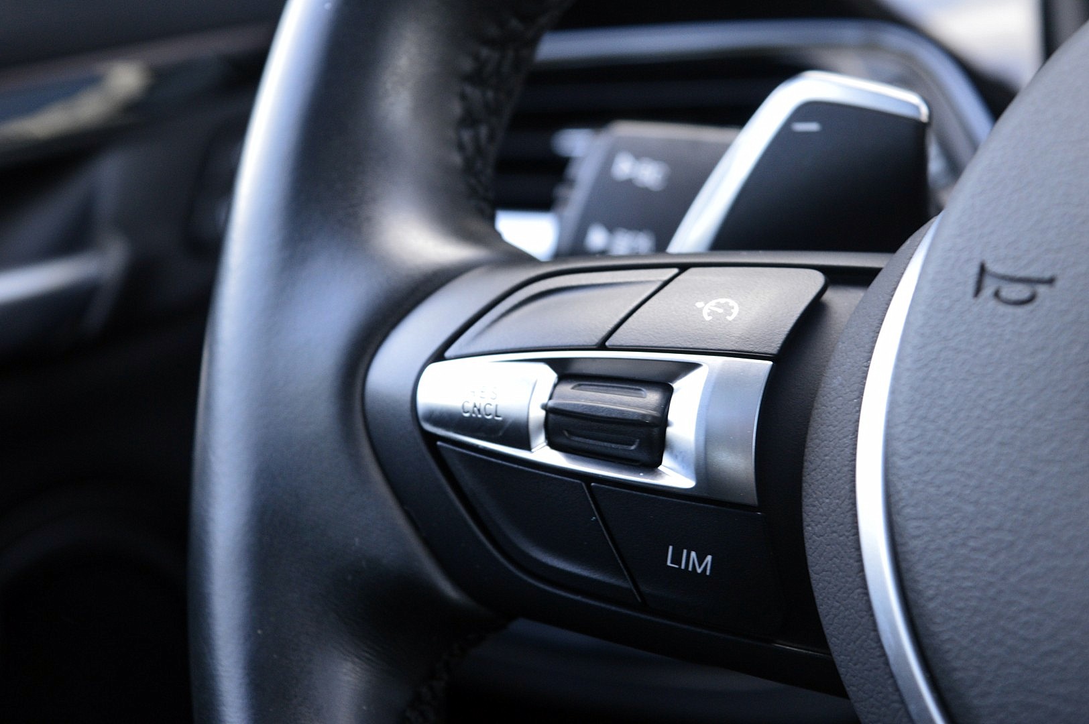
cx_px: 544
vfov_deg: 16.5
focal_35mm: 82
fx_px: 2494
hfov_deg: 24.6
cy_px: 362
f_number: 6.3
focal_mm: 55
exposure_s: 1/60
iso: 800
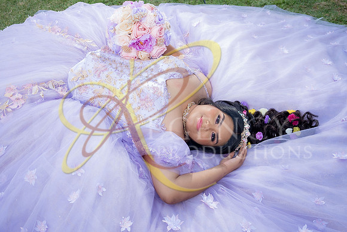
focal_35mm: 30
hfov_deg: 61.9
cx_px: 174
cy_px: 116
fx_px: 289
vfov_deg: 43.6
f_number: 2.8
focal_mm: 20
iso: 125
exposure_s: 1/500
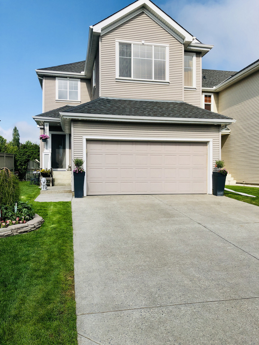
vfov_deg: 63.4
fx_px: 279
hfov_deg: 49.7
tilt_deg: +1.0
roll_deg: -0.4
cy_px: 172
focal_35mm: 28
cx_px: 130
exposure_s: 1/2288
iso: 20
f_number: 1.8
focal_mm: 3.99
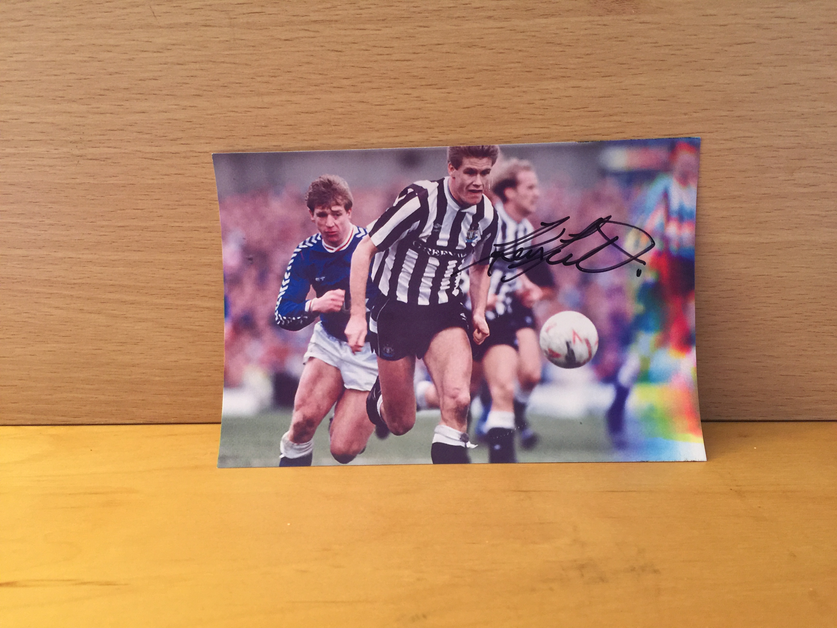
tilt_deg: -13.2
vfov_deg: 48.2
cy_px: 314
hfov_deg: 61.7
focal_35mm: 29
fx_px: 701
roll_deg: +0.0
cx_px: 418
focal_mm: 4.15
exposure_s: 1/10
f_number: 2.2
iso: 100
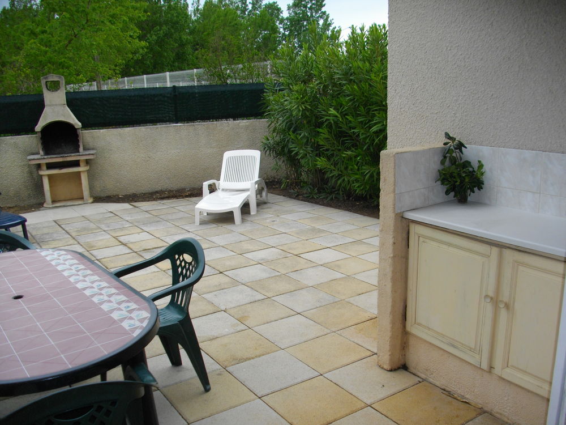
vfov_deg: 44.2
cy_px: 212
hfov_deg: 56.8
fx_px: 523
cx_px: 283
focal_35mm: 32
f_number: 2.9
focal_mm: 5.7
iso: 100
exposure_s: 1/250
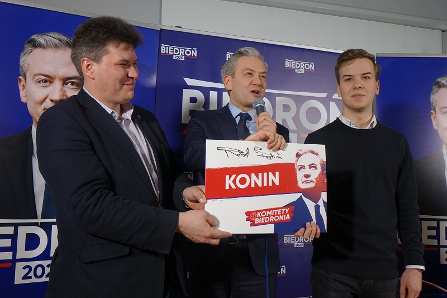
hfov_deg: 58.7
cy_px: 149
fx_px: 397
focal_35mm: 32
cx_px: 224
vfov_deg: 41.1
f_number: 2.8
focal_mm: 11.8
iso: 160
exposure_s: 1/40
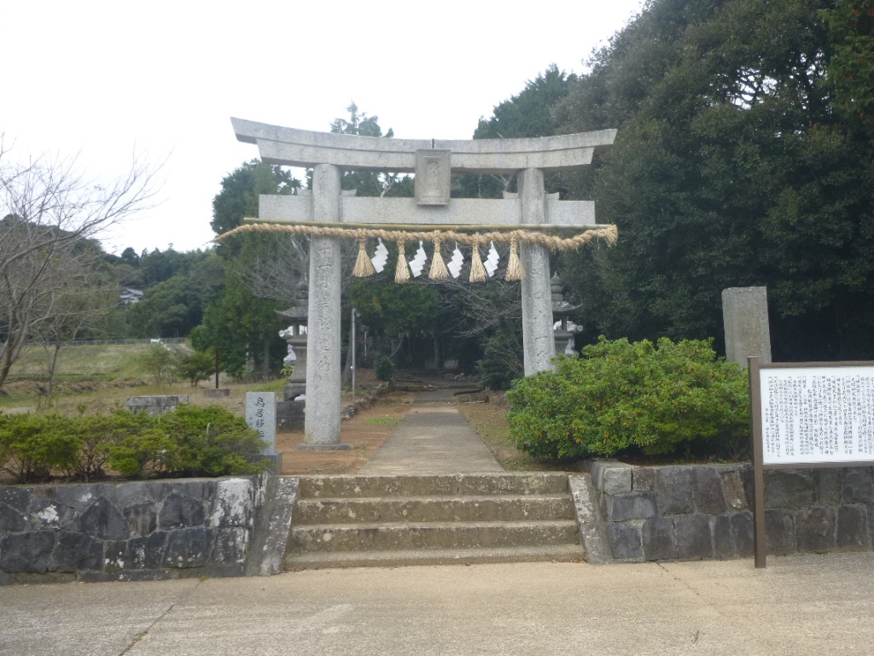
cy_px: 328
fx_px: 732
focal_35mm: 29
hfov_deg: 61.7
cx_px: 437
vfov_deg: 48.2
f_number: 4.1
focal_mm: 5.2
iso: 100
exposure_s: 1/80
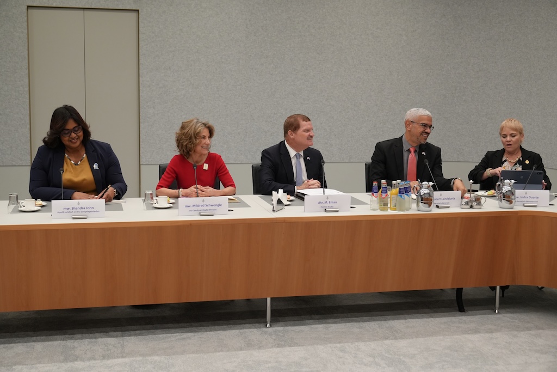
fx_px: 743
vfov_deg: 28.1
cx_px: 278
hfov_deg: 41.1
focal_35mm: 48
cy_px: 186
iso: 2000
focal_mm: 48
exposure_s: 1/160
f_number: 4
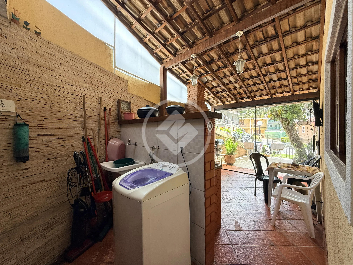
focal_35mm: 14
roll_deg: +0.4
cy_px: 132
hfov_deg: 102.1
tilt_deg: +0.4
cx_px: 176
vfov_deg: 85.7
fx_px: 143
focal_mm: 2.22
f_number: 2.2
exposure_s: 1/125
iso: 64
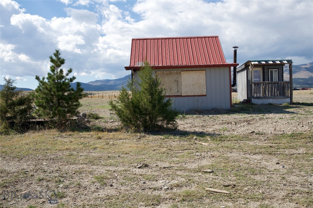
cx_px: 156
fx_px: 287
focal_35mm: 33
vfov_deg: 40.0
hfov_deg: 57.2
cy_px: 104
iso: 100
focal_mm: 33
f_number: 10
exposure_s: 1/125
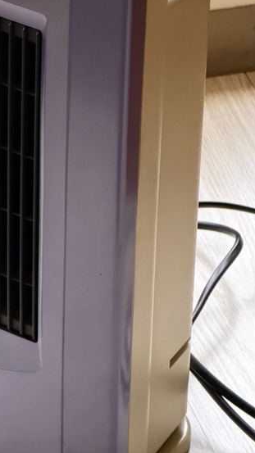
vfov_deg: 11.4
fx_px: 2272
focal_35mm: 189
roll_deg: +0.5
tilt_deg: -34.4
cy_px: 193
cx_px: 3
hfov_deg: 6.4
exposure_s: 1/78
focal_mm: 16.89
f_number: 2.8
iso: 640
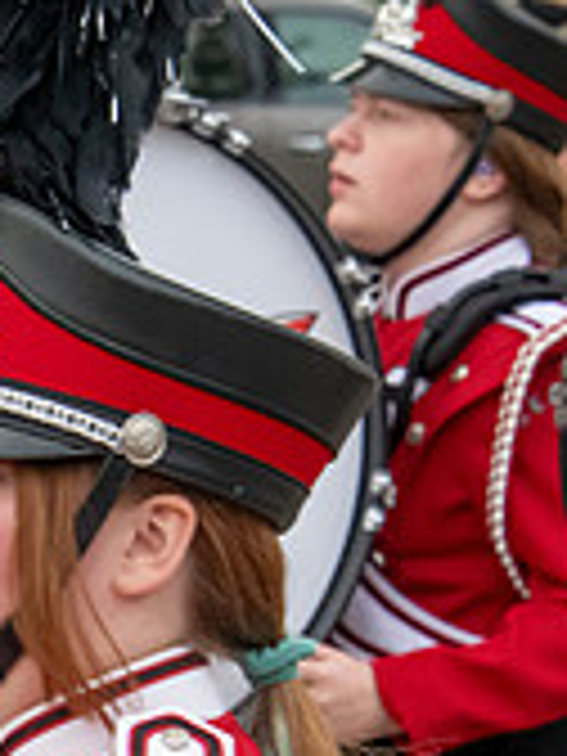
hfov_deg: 3.8
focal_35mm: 385
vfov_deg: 5.1
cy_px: 857
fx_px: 8408
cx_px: -338
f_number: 11
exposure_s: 1/320
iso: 3200
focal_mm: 116
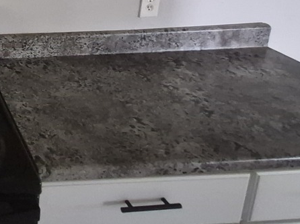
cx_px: -80
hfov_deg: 33.8
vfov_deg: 29.6
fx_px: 364
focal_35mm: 42
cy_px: -42
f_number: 2.2
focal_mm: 1.74
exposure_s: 1/60
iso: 1600
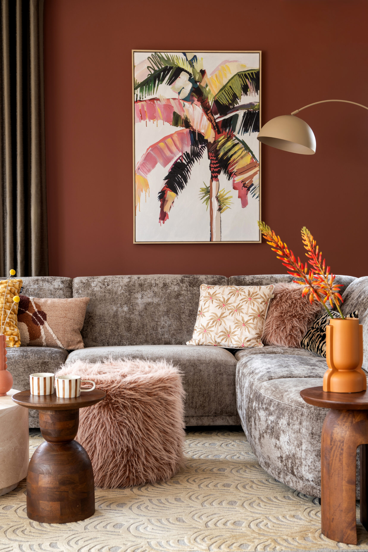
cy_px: 276
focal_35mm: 56
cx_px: 184
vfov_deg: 35.6
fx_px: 858
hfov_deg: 24.2
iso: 100
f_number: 8
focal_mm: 56
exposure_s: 1.3
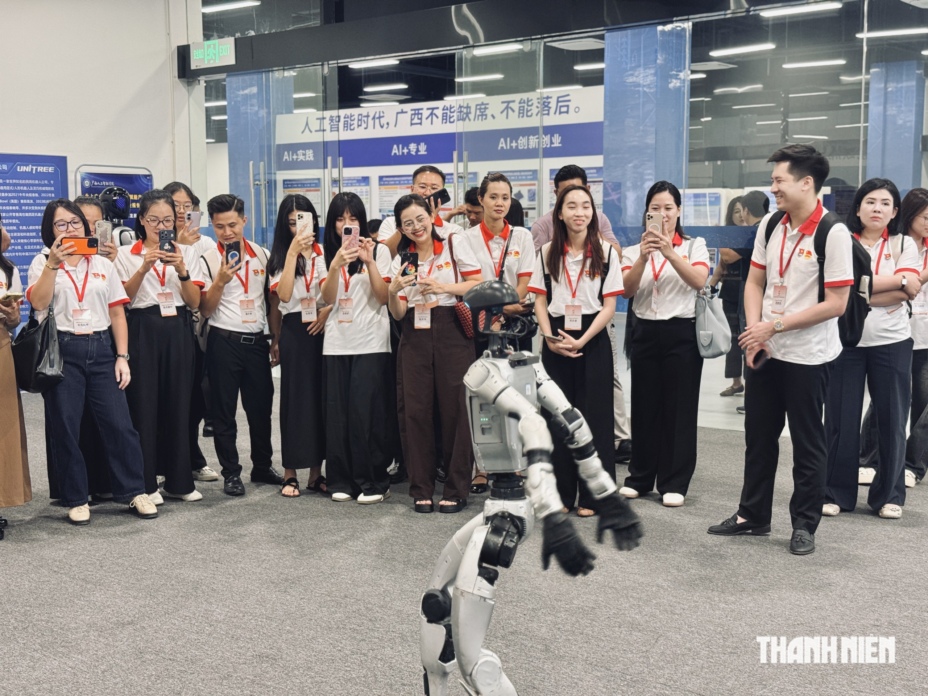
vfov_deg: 30.3
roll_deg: -0.3
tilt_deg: -5.4
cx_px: 464
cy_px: 348
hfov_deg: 39.7
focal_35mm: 48
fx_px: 1287
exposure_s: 1/50
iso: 100
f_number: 1.78
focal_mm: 6.76
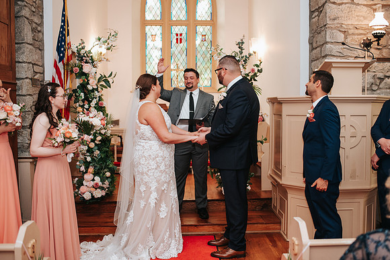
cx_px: 201
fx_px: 401
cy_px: 126
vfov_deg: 36.0
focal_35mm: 37
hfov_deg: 51.9
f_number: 2.8
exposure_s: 1/200
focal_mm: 35
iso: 1000
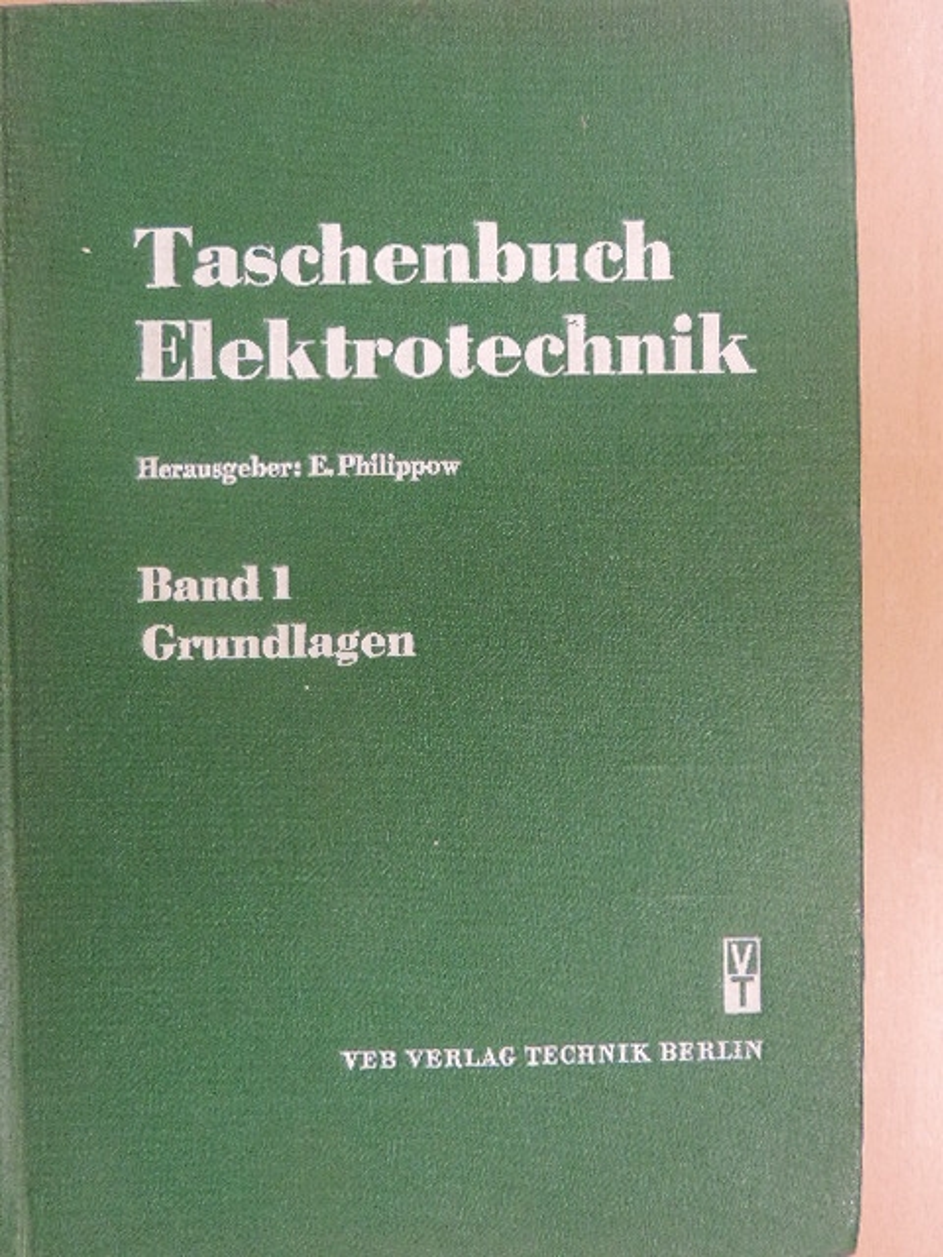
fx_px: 1562
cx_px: 472
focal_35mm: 43
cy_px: 628
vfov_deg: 43.9
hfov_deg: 33.6
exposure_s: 1/60
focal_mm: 7.6
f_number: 3.4
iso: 1600
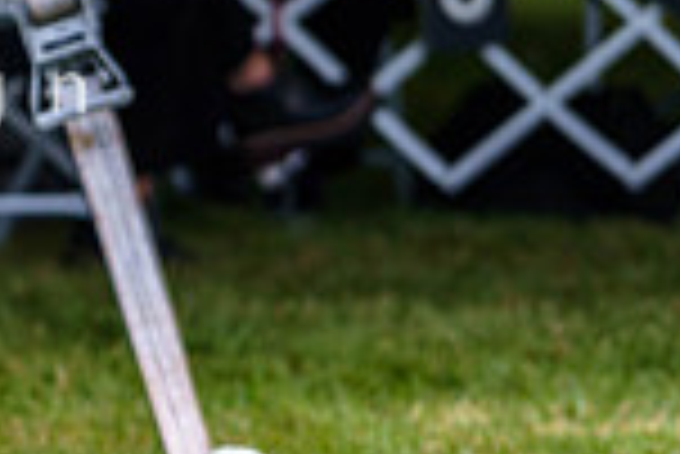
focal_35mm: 733
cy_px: 227
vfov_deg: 1.9
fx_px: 13859
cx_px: -473
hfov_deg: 2.8
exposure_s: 1/500
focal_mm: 191
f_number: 4
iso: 250
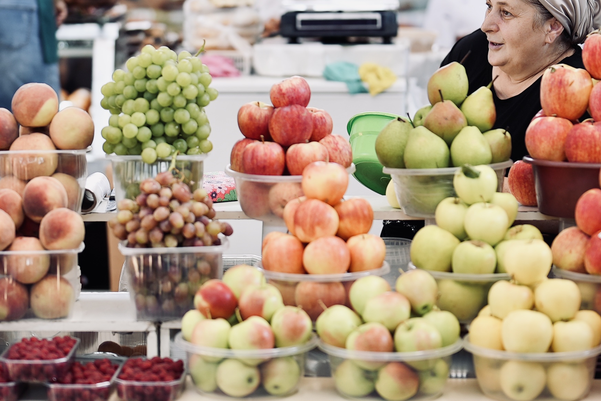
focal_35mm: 119
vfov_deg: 11.5
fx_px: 1987
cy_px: 86
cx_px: 273
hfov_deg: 17.2
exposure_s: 1/100
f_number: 1.2
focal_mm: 50
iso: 80
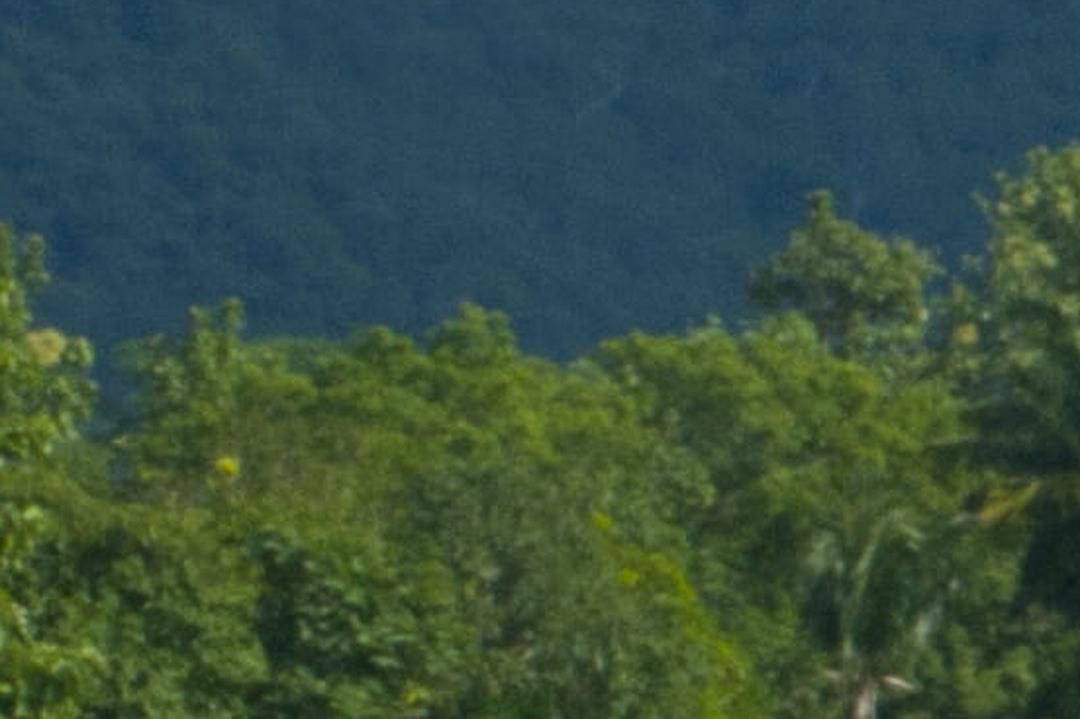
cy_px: 1164
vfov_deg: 2.2
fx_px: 18533
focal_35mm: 618
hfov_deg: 3.2
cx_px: 4089
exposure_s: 1/320
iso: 400
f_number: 22
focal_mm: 80
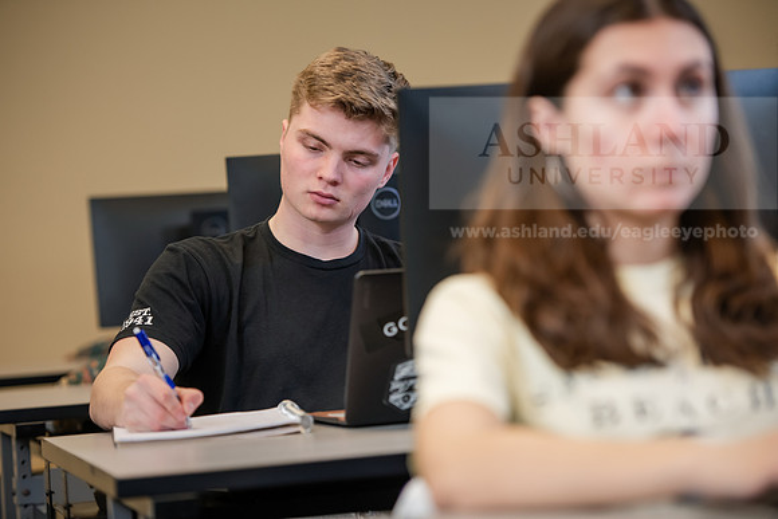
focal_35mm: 122
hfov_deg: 16.8
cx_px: 389
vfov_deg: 11.2
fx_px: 2637
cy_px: 260
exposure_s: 1/200
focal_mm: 122
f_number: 3.2
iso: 800
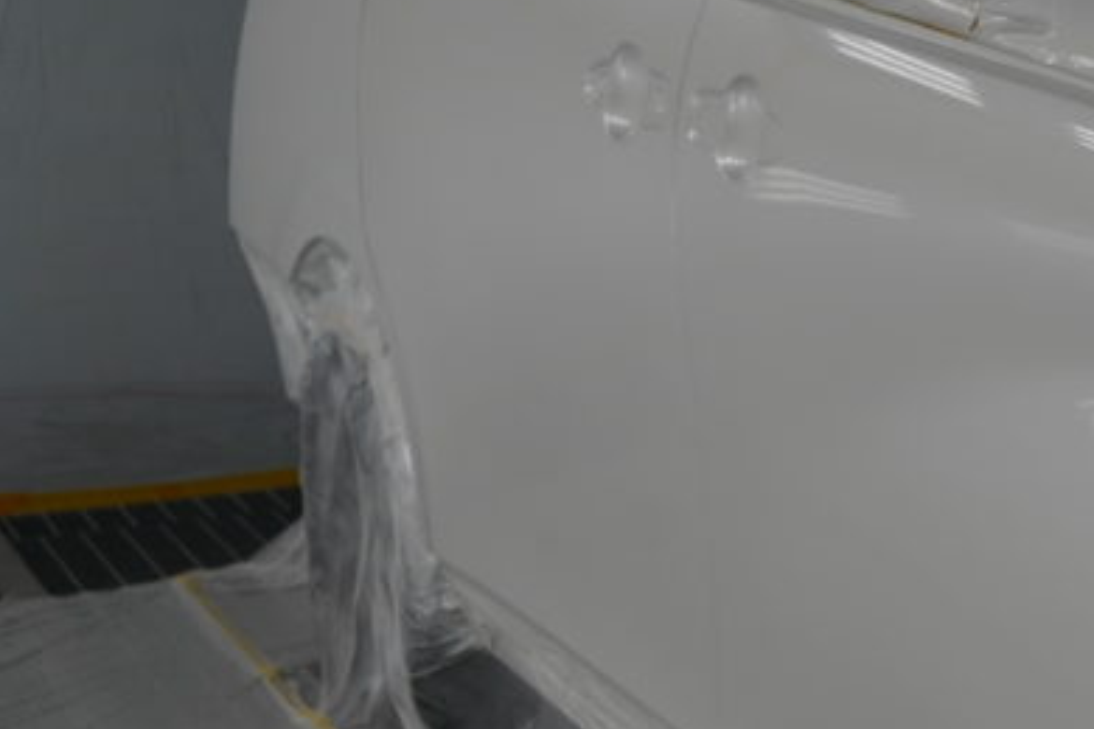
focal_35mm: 92
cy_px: 374
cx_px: 1254
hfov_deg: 20.9
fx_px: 2796
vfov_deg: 14.9
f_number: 5
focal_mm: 35
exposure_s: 1/160
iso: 400
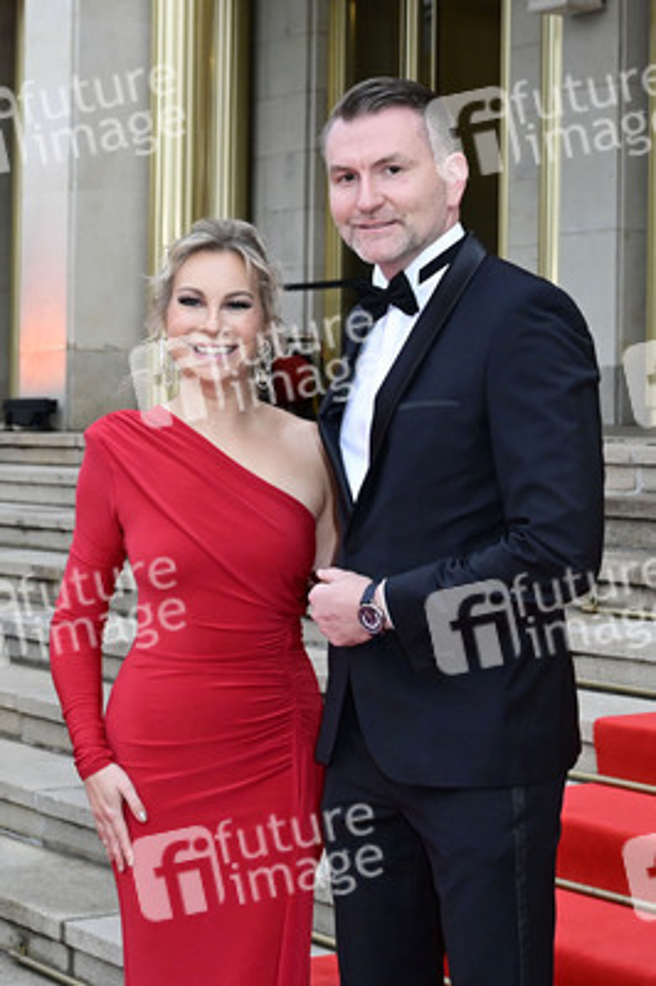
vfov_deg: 43.6
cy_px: 493
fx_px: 1232
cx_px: 328
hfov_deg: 29.8
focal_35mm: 45
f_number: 6.3
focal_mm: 45
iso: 4000
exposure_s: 1/250
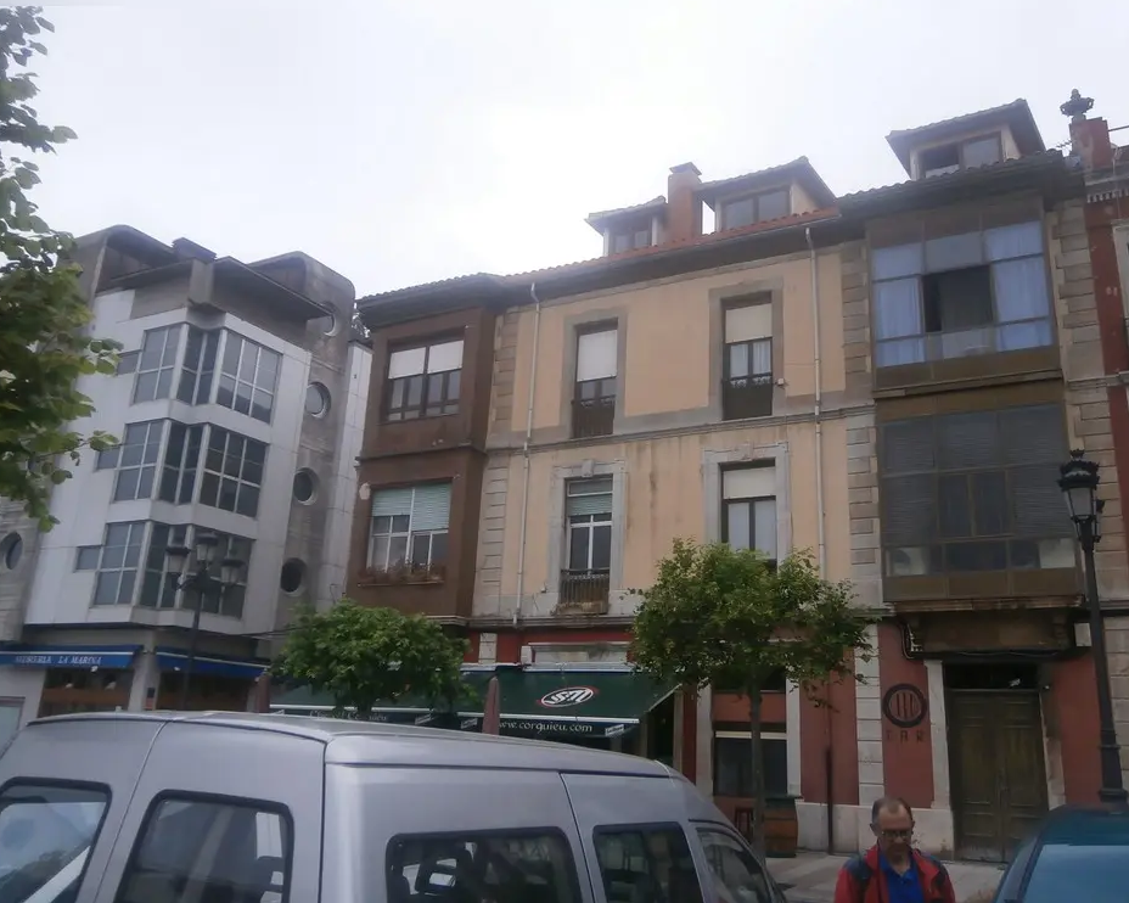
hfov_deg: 62.1
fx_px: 935
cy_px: 437
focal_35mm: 28
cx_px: 610
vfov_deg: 51.5
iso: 80
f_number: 2.8
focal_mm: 4.7
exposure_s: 1/250
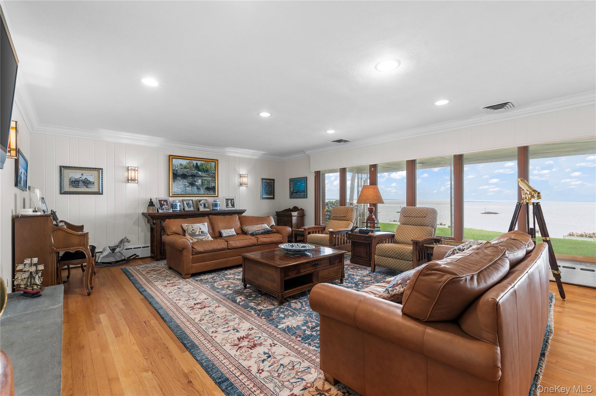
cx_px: 298
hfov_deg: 100.4
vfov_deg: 77.2
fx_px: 248
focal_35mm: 15
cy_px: 198
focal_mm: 15
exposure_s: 1/4
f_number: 8
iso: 500
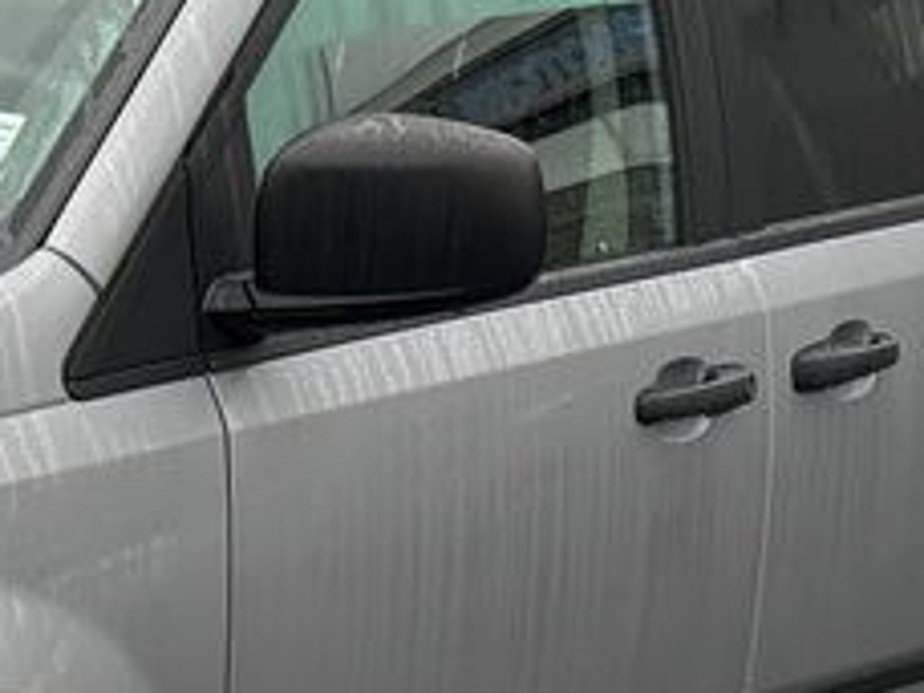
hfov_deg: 9.0
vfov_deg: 6.8
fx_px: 5766
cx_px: -304
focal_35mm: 216
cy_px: 738
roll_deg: -0.3
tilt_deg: -6.1
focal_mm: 6.76
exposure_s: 1/229
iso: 64
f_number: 1.78
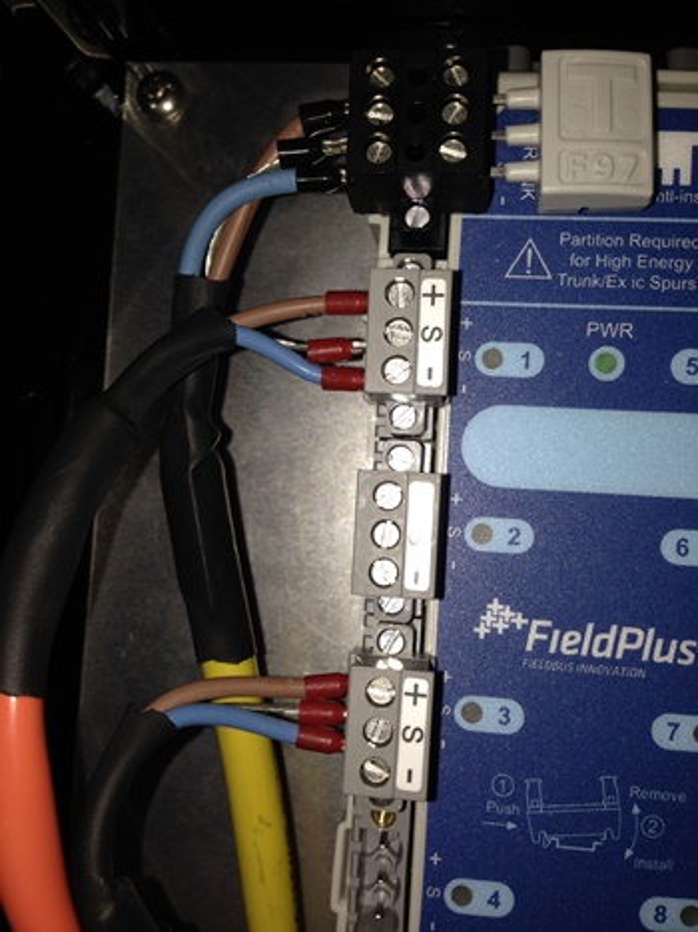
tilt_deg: +3.3
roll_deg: -3.6
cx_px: 349
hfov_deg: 42.9
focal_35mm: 33
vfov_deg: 55.4
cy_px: 466
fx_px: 888
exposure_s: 1/244
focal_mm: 4.12
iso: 50
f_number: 2.4
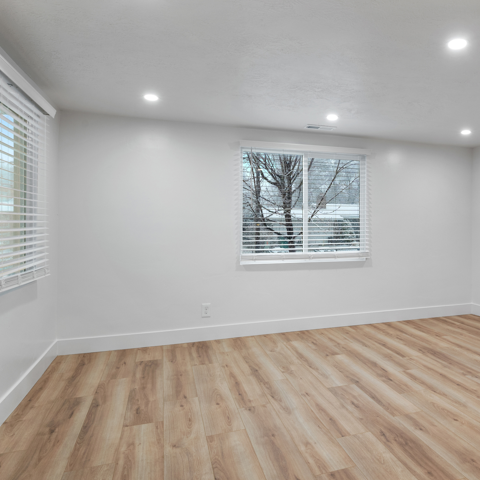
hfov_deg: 58.5
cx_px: 346
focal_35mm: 26
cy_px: 217
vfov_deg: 60.8
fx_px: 408
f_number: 8
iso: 500
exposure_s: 1/3
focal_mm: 18
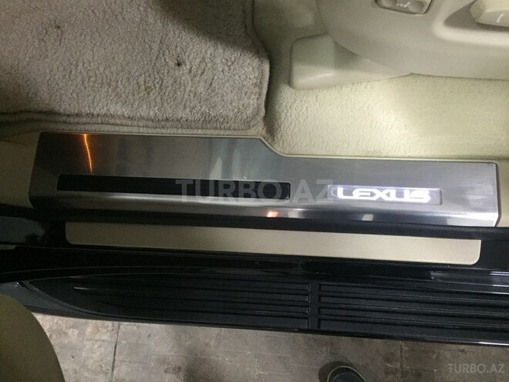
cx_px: 254
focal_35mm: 29
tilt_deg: -75.6
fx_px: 426
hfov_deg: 61.7
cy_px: 191
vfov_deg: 48.2
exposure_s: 1/17
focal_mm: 4.15
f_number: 2.2
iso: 400
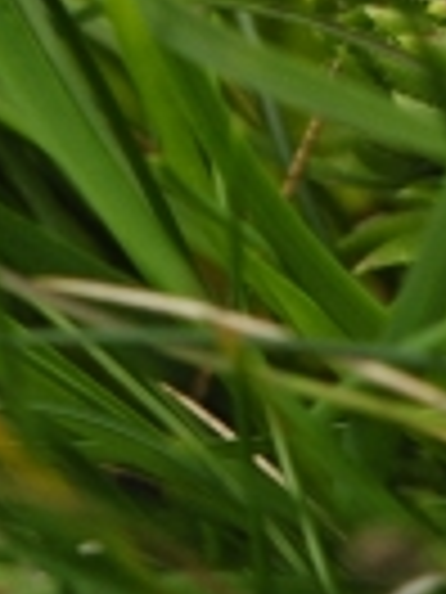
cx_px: 401
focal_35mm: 742
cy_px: -472
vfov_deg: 2.7
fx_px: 12745
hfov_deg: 2.0
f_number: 5.6
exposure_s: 1/125
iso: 400
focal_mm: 85
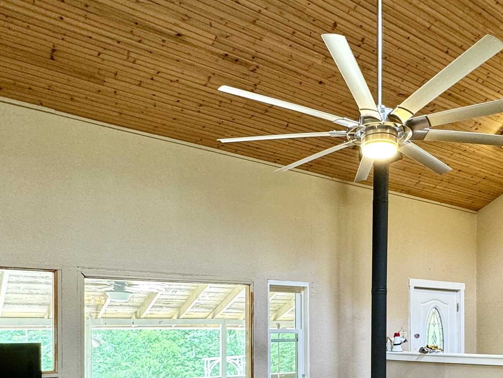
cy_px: 335
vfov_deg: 39.1
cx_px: 334
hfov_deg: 52.9
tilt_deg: -0.8
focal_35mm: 34
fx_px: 494
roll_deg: +0.2
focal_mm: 2.22
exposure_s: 1/60
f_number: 2.2
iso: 160
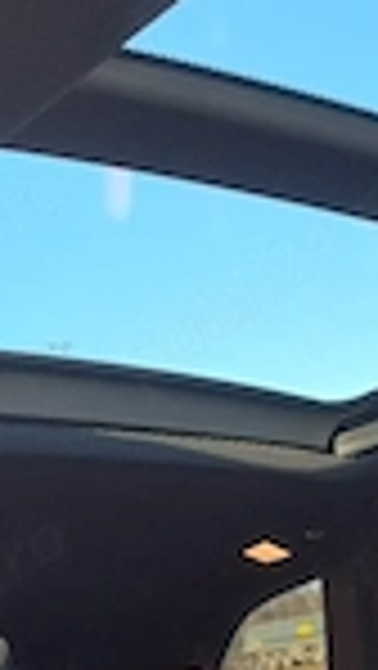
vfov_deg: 27.2
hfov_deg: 16.3
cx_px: 360
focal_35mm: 73
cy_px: 683
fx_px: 1299
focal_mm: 4.65
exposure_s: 1/100
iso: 50
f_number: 1.8
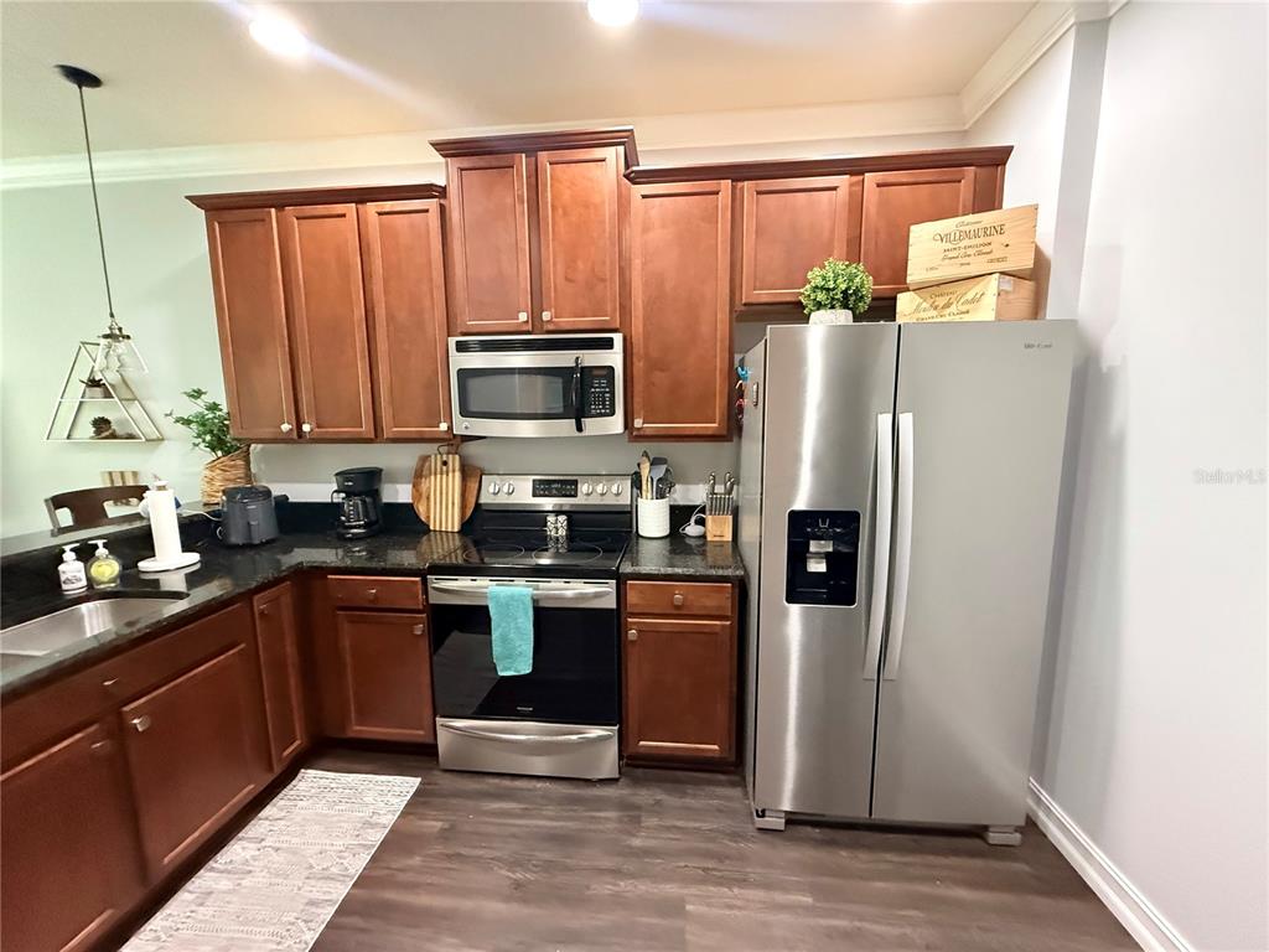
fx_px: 513
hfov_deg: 102.1
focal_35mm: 14
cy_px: 476
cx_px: 634
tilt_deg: -7.3
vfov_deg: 85.7
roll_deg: +1.4
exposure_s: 1/60
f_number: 2.2
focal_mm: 2.22
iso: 1000
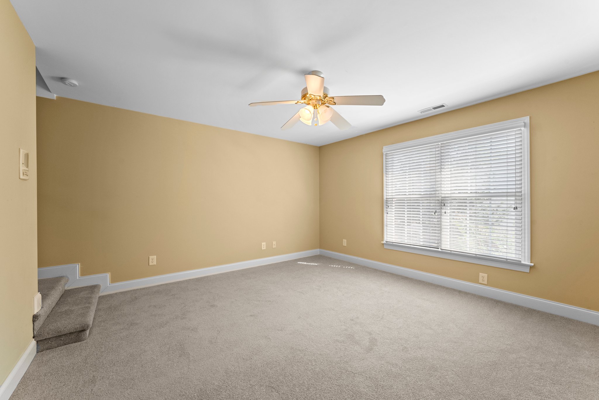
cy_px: 200
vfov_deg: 81.3
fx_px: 233
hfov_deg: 104.2
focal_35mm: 14
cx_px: 300
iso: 640
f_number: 8
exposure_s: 1/20
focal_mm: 14
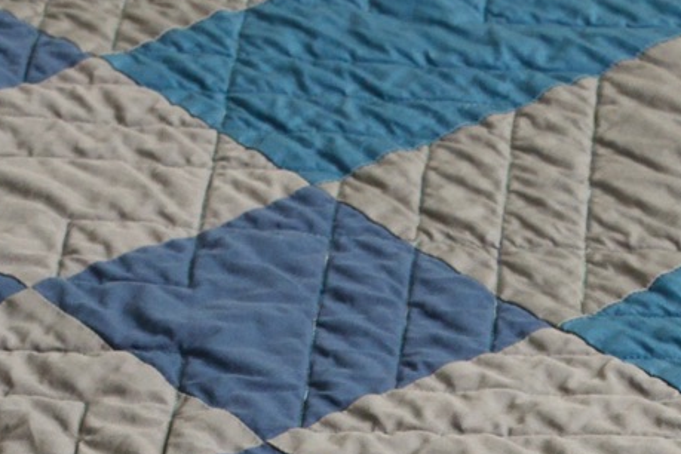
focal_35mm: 204
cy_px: 997
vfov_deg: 6.5
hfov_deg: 10.0
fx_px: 3849
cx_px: 786
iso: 400
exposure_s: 1/30
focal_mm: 27
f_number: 8
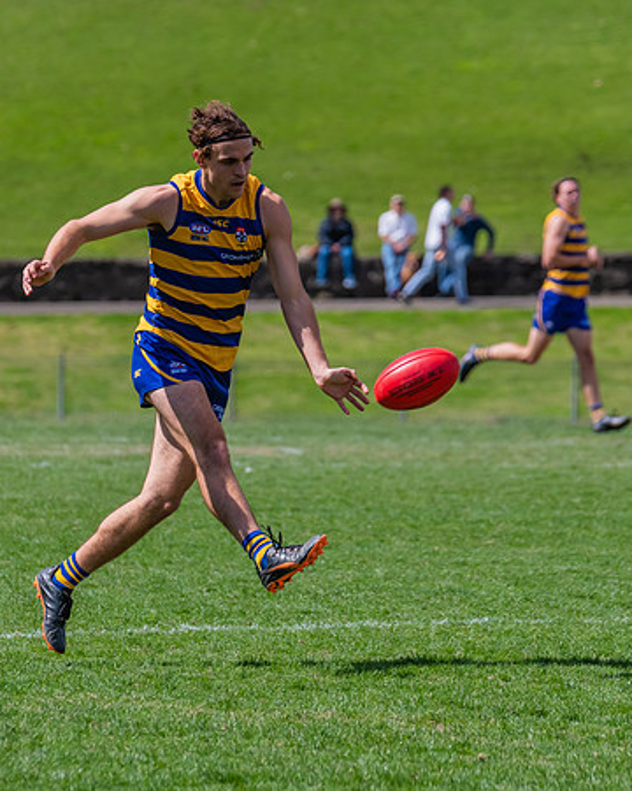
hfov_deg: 3.2
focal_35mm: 477
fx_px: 11146
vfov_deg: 4.1
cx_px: 171
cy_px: 391
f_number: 8
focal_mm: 310
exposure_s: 1/1600
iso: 800
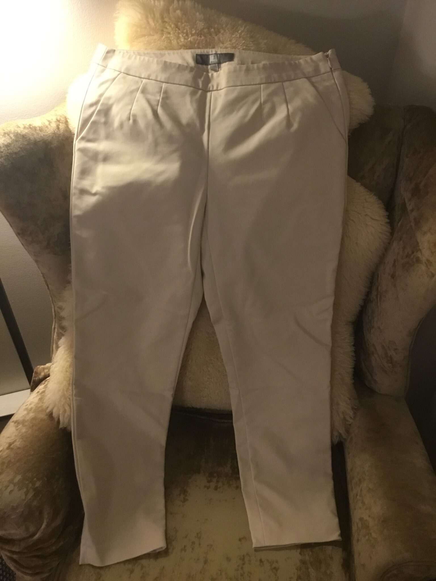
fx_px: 521
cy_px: 290
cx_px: 218
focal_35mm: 31
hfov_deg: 45.4
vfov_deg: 58.4
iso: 200
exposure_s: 1/17
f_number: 2.4
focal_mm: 3.3
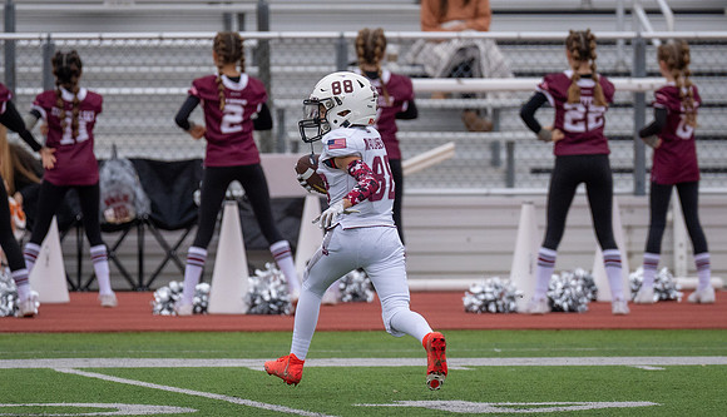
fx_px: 10653
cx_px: 377
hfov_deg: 3.9
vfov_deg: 2.2
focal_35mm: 550
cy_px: 222
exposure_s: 1/1250
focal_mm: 200
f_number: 2.8
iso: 640
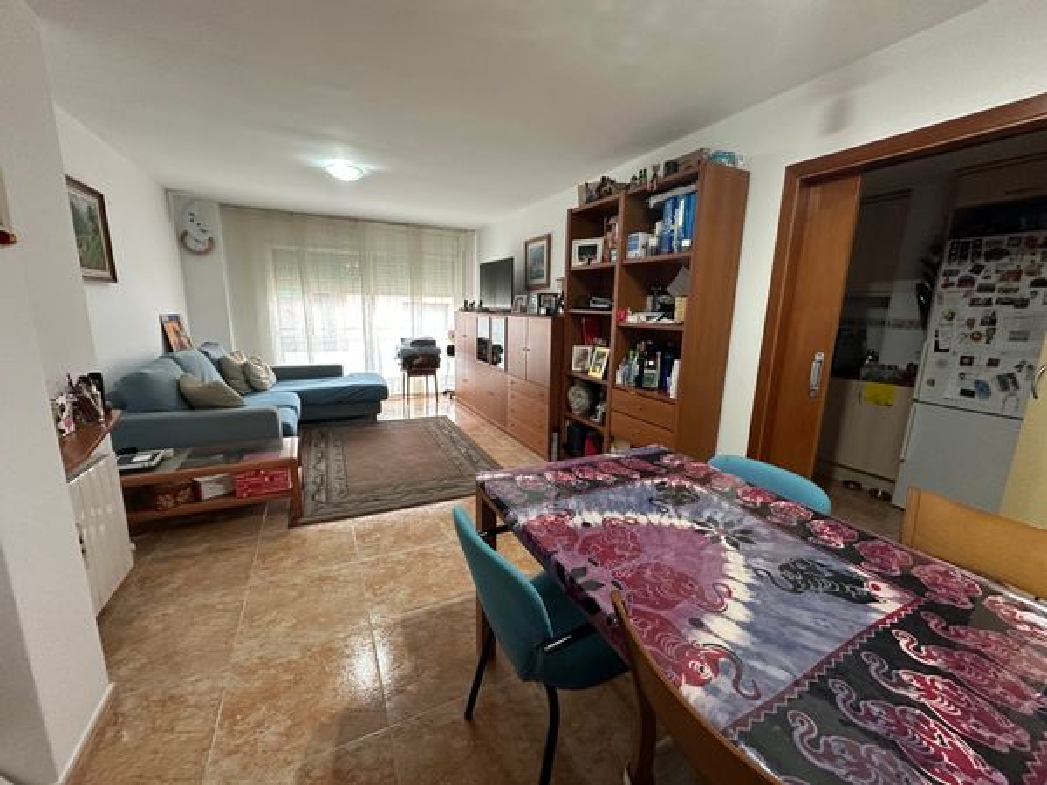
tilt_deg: -12.0
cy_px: 392
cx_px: 524
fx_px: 423
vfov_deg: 85.7
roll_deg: -1.0
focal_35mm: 14
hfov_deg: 102.1
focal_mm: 2.22
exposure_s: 1/60
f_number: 2.2
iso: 320
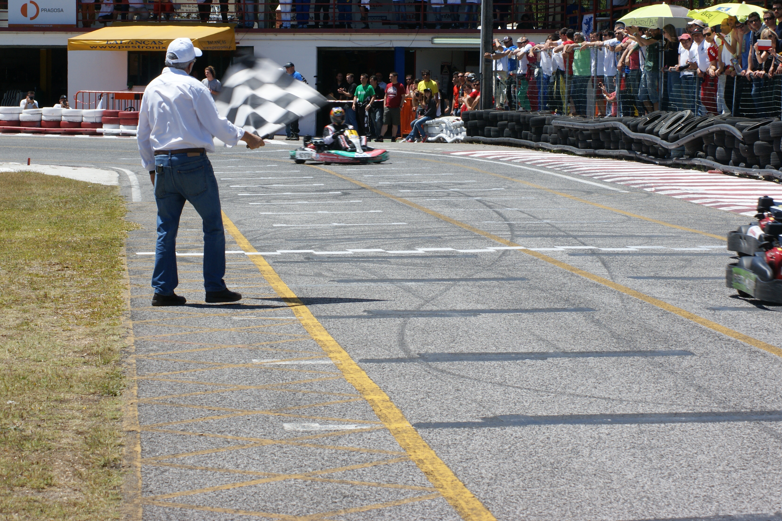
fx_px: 2692
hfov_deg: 16.5
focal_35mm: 124
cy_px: 175
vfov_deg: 11.0
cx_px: 400
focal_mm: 60
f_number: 11
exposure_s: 1/160
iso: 100
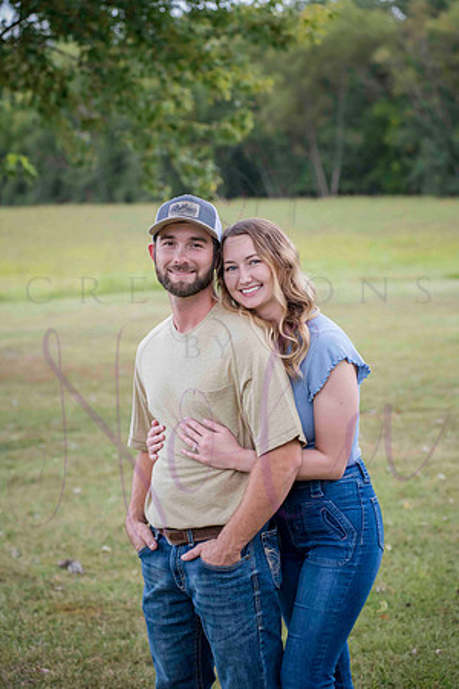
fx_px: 1530
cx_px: 230
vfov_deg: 25.4
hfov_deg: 17.1
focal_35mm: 80
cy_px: 344
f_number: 5
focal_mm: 80
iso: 400
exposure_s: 1/320
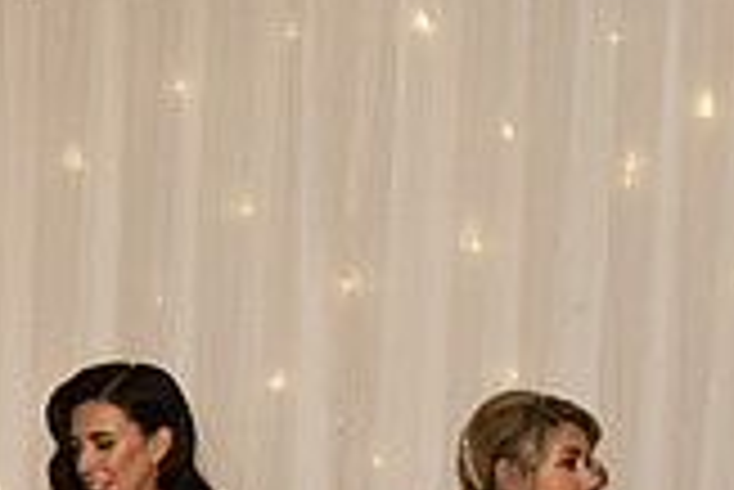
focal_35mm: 367
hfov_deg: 5.6
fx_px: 7489
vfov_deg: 3.7
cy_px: 843
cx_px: -194
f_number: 2.8
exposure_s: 1/160
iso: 320
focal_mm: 100
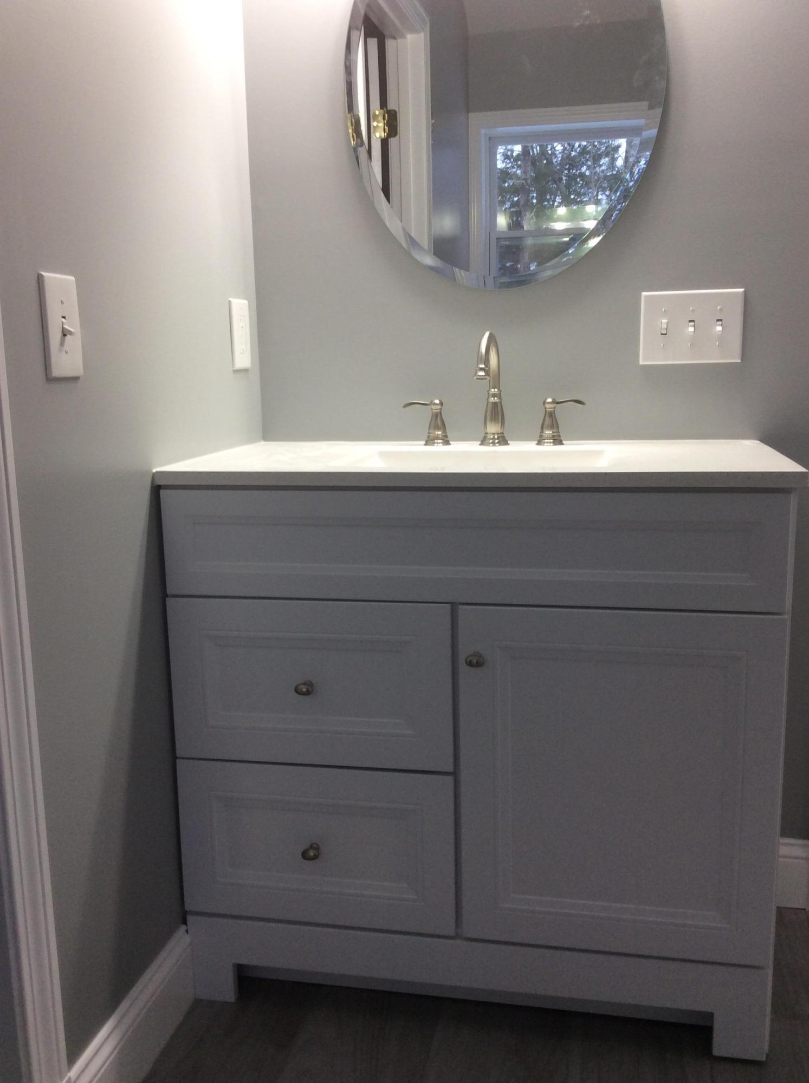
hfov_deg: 44.0
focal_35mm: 32
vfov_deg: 56.9
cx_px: 404
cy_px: 542
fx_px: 1000
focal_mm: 3.3
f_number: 2.4
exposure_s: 1/30
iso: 40
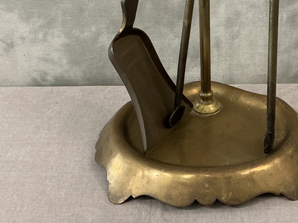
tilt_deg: -24.8
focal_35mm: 48
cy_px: 46
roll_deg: +0.9
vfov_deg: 29.6
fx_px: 413
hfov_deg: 39.1
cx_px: 204
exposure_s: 1/50
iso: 250
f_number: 1.8
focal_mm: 3
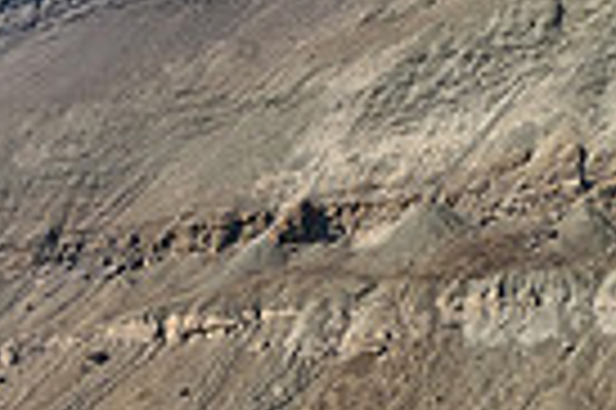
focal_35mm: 106
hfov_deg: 16.5
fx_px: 1812
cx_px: -450
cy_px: 723
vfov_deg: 11.9
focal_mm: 12
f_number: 8
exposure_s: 1/200
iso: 200
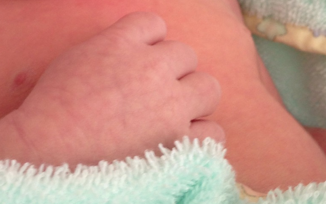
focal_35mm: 93
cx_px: 63
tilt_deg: -53.7
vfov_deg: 13.6
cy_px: -49
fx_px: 826
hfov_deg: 22.0
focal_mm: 4.12
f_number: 2.4
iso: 64
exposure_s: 1/20
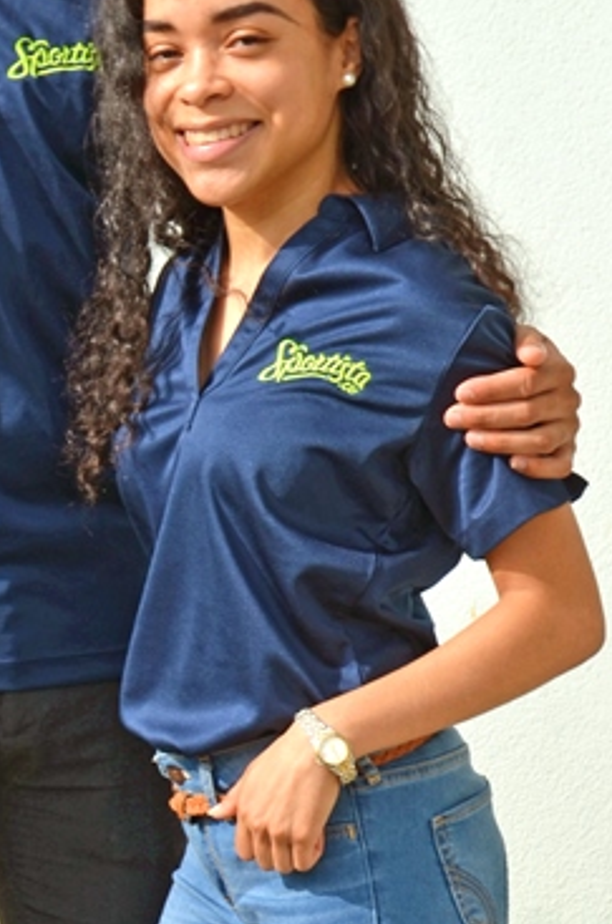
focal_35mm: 159
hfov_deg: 8.5
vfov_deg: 12.9
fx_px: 4073
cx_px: -96
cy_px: 604
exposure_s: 1/250
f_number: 8
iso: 100
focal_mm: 38
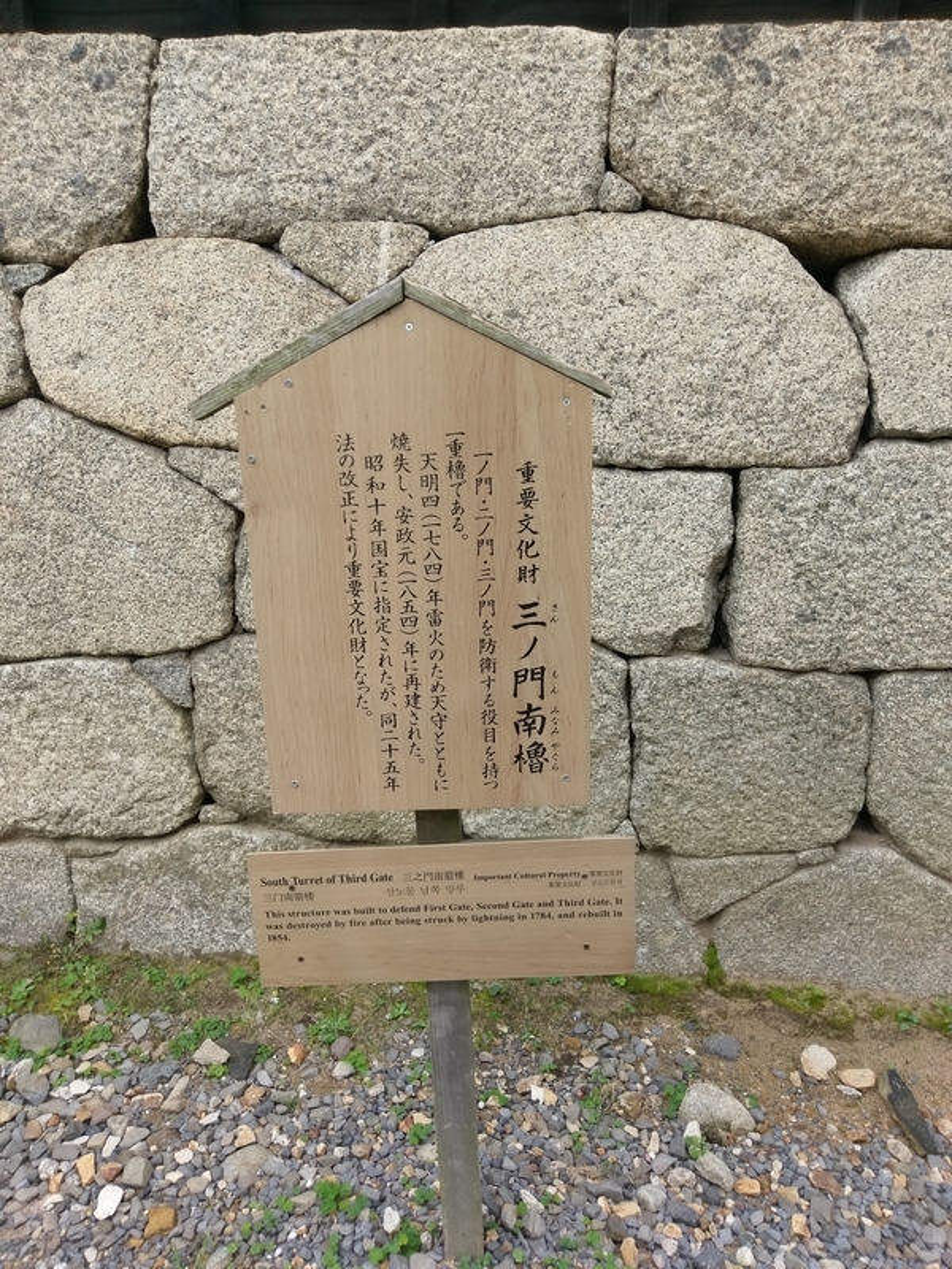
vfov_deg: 67.3
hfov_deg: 53.1
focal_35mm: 26
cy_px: 634
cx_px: 476
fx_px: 953
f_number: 1.8
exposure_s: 1/545
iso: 100
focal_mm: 4.58
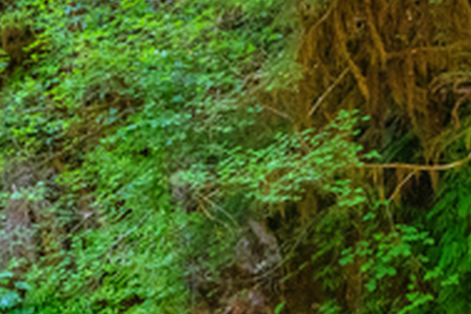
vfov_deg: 7.5
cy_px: 368
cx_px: 486
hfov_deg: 11.1
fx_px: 2387
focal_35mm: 182
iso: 6400
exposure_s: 1/125
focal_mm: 41
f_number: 11
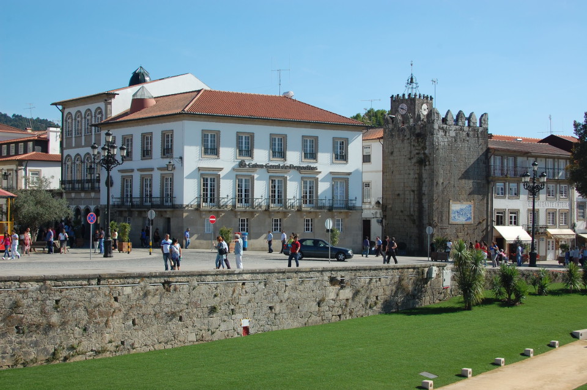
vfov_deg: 25.7
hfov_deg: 37.9
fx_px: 855
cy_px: 195
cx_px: 294
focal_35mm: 52
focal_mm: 35
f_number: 9
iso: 200
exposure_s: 1/250
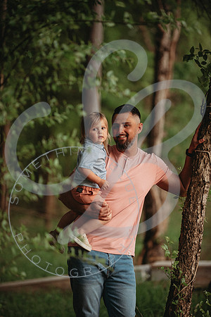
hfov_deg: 7.6
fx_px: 1582
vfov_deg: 11.4
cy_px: 158
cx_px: 106
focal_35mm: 180
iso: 400
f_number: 2.8
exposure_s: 1/200
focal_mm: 180
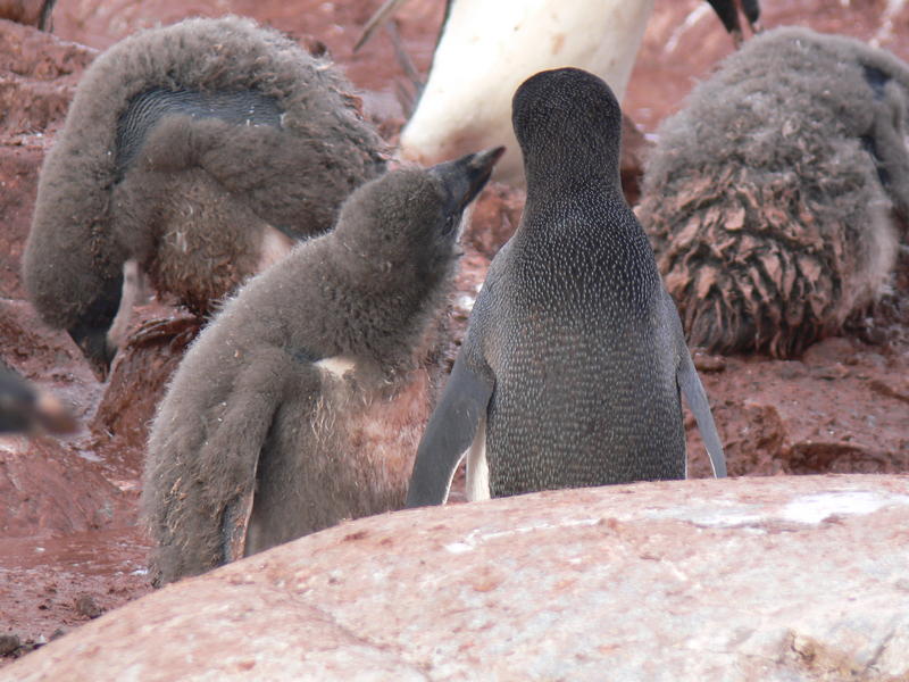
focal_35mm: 474
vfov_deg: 3.1
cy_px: 341
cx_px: 454
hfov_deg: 4.2
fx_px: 12447
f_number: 4
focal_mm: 78.7
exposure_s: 1/80
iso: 80
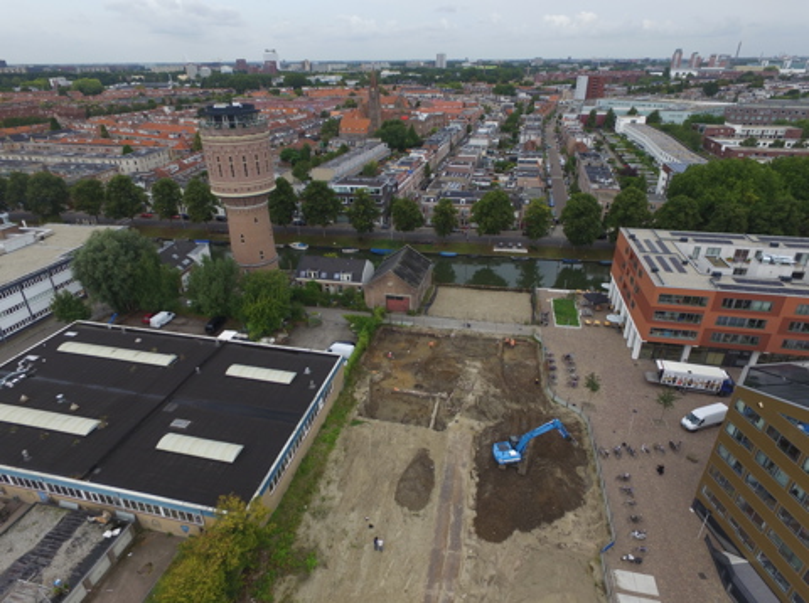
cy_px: 302
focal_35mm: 20
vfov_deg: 65.8
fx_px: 466
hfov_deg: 81.9
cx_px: 404
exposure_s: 1/499
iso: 100
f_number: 2.8
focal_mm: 3.61
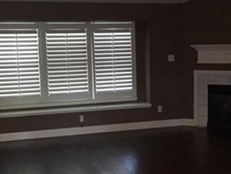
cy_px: 89
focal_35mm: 60
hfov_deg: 32.1
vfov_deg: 24.4
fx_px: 401
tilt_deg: -6.1
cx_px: 136
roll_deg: +0.9
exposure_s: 1/15
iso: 250
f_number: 2.2
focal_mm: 4.15
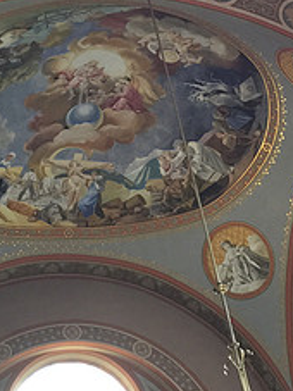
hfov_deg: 19.9
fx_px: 836
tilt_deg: +53.0
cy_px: 12
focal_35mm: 74
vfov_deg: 25.2
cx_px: 165
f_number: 2.2
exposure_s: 1/15
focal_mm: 4.15
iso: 80
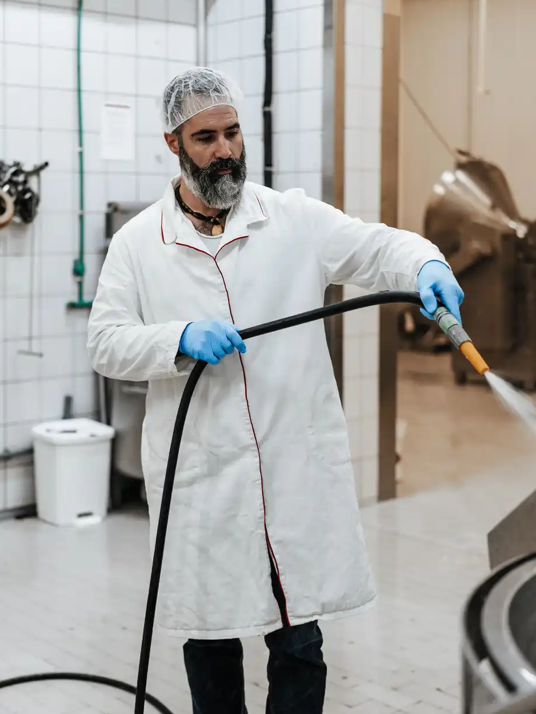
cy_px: 404
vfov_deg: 33.2
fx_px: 1198
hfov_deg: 25.0
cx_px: 153
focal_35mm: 58
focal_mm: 35
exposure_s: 1/100
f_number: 1.4
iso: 160
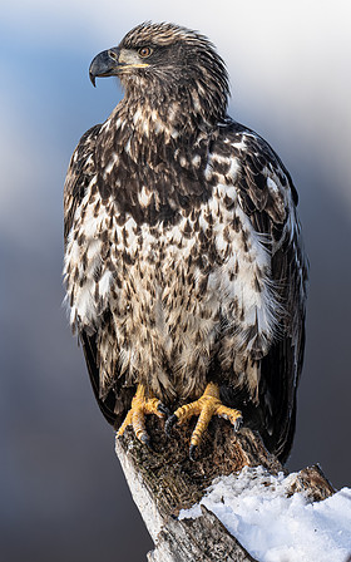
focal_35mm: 1118
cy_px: 221
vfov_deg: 1.9
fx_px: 17111
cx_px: 158
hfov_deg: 1.2
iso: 100
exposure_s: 1/400
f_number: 4
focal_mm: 600
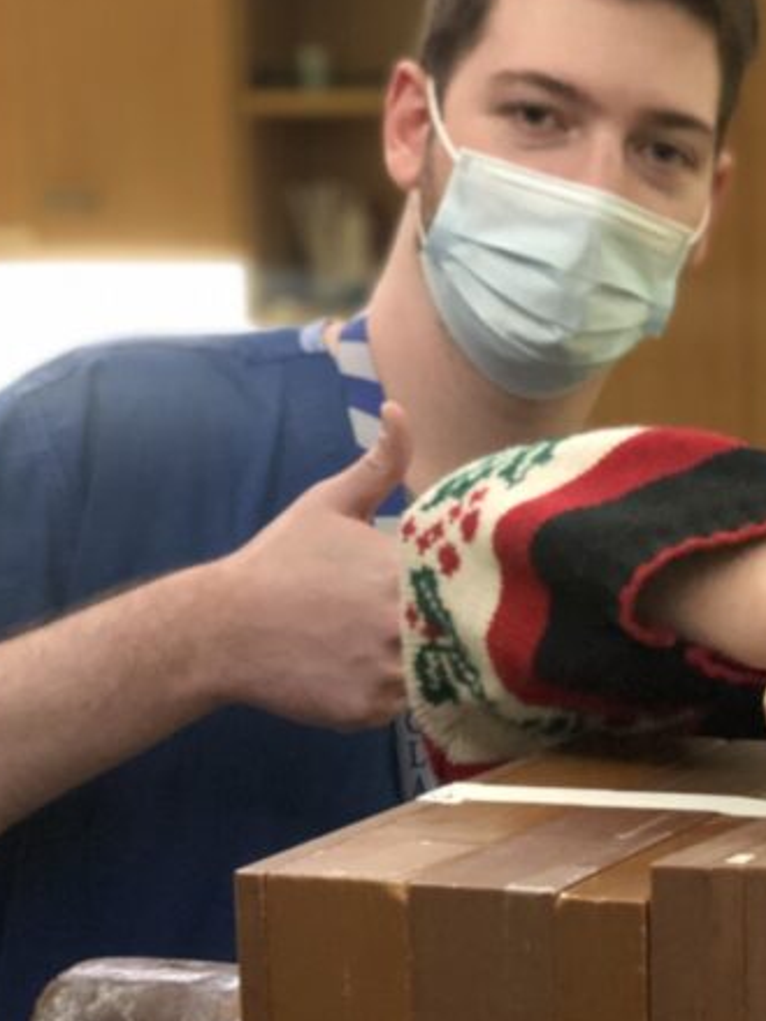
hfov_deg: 12.1
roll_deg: +0.4
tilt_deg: -10.3
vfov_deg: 16.1
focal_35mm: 121
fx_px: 3570
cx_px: 824
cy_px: 863
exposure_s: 1/8
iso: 160
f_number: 2.4
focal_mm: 6
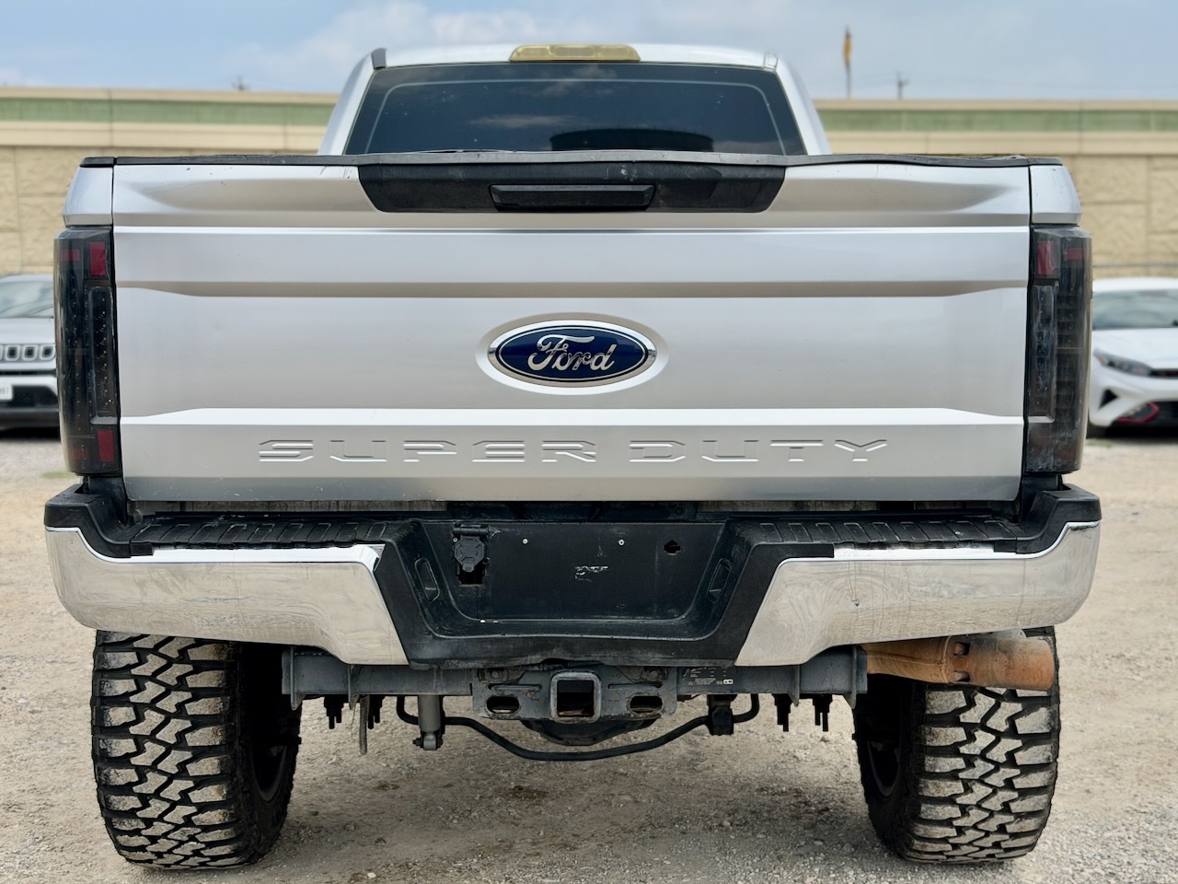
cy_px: 442
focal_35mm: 48
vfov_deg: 30.3
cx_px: 589
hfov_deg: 39.7
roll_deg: +1.5
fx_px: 1633
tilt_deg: -7.3
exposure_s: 1/4329
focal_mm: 6.76
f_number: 1.78
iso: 64
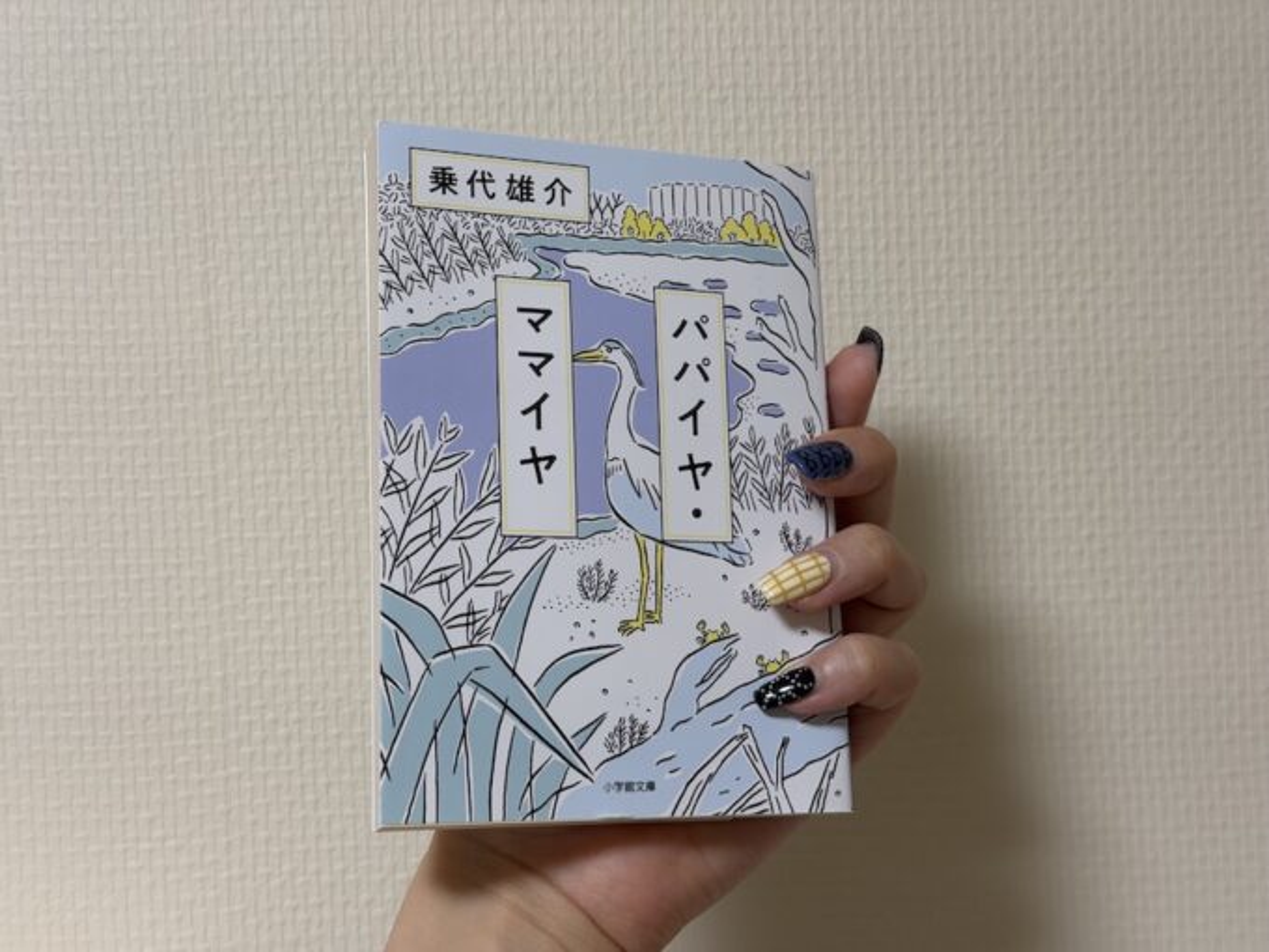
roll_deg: +2.8
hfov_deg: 39.7
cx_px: 634
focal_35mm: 48
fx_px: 1760
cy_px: 476
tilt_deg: -1.9
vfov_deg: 30.3
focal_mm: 6.76
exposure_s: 1/75
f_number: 1.78
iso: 50
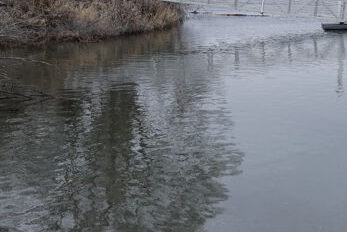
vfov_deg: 17.5
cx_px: 280
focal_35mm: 76
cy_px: -10
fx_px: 733
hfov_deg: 26.1
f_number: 7.1
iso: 250
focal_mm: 12.25
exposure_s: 1/160
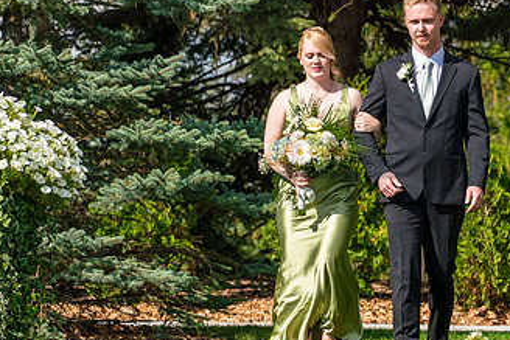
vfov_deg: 3.6
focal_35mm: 384
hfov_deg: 5.4
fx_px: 5442
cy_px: 143
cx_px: 365
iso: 400
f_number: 4
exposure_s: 1/2500
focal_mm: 150
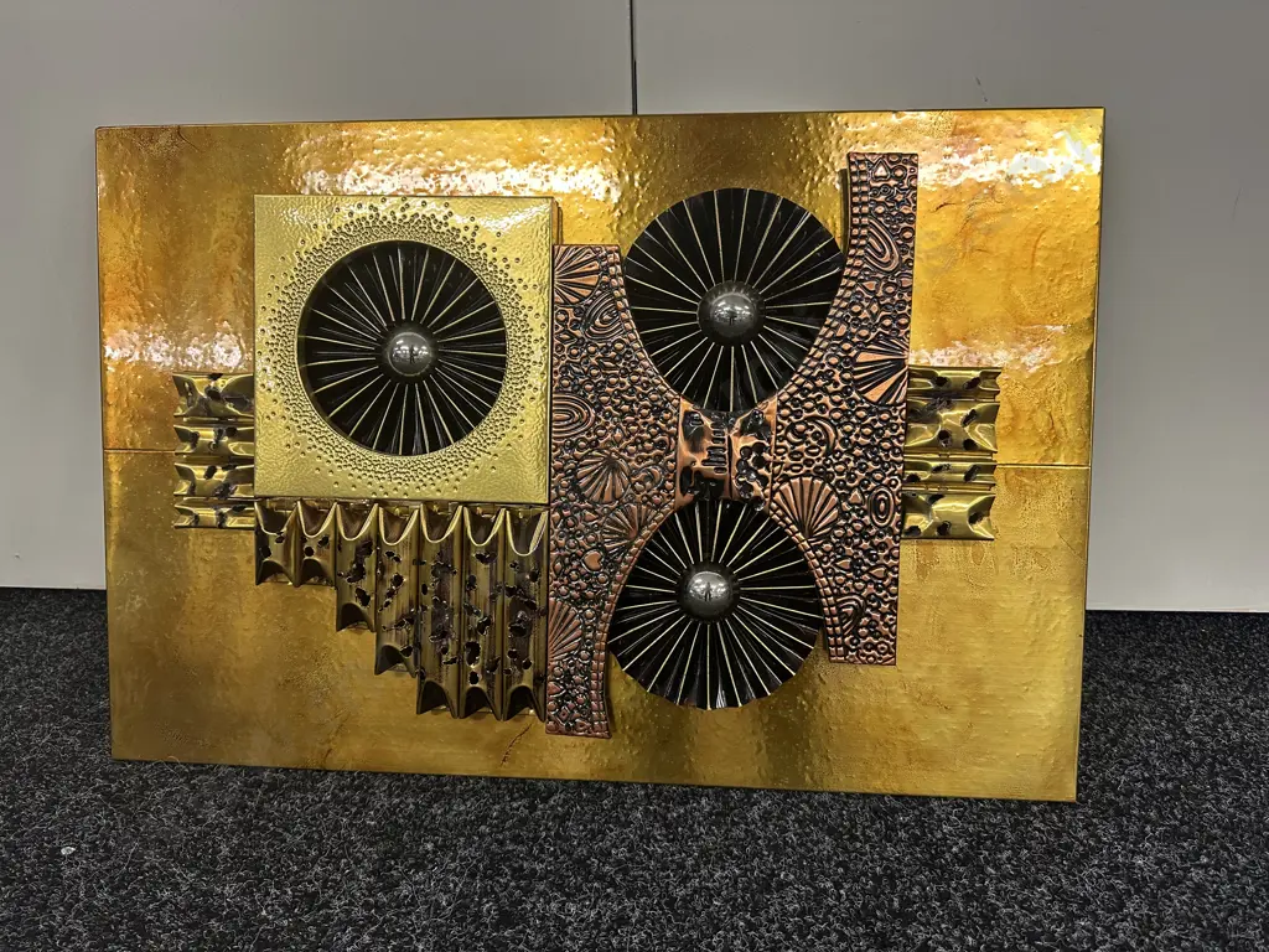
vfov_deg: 56.8
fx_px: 880
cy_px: 476
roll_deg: +1.4
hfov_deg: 71.6
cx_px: 634
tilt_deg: -27.6
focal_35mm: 24
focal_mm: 6.86
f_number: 1.78
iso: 160
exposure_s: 1/100
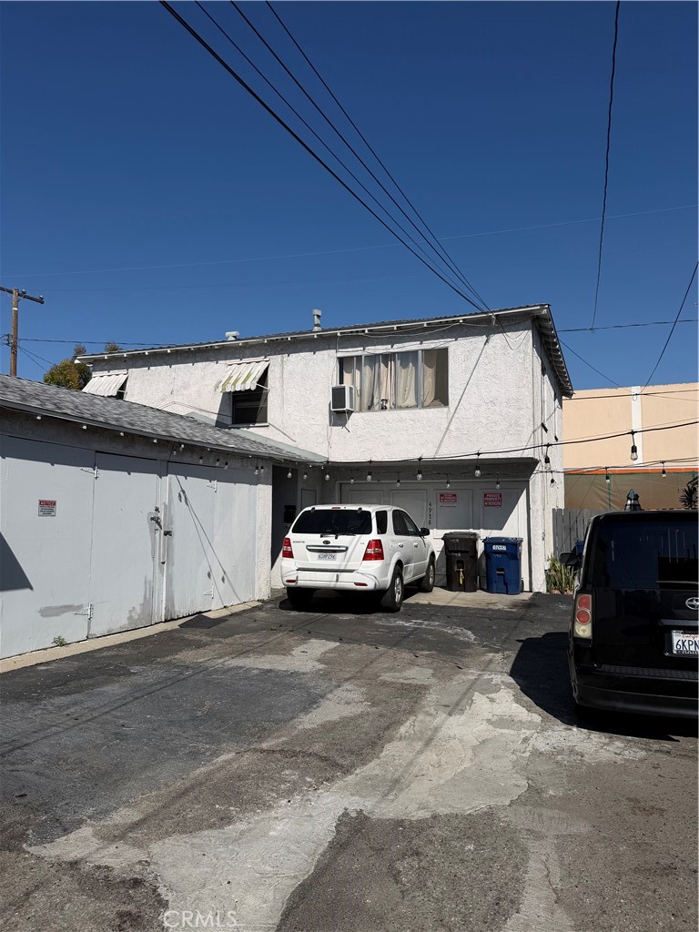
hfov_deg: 56.8
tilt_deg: +3.0
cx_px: 350
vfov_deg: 71.6
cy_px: 466
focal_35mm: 24
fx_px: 646
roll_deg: -2.0
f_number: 1.78
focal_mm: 6.76
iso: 80
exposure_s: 1/10309
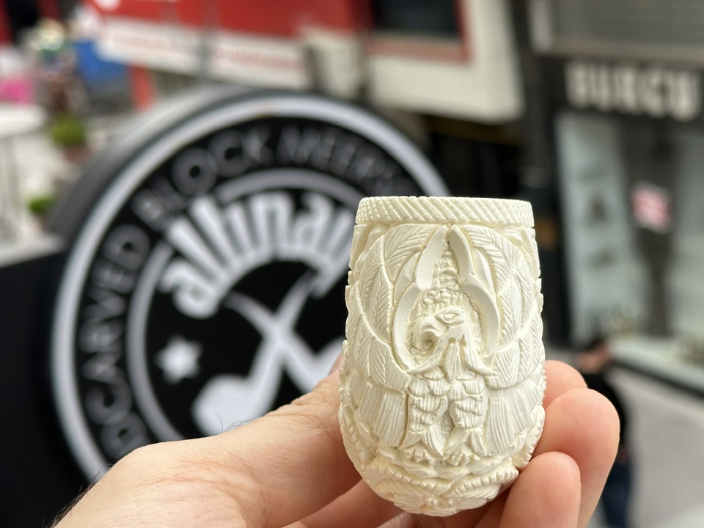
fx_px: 1302
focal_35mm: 64
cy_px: 299
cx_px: 447
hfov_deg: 30.1
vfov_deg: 22.9
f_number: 1.78
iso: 64
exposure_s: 1/361
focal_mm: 6.86
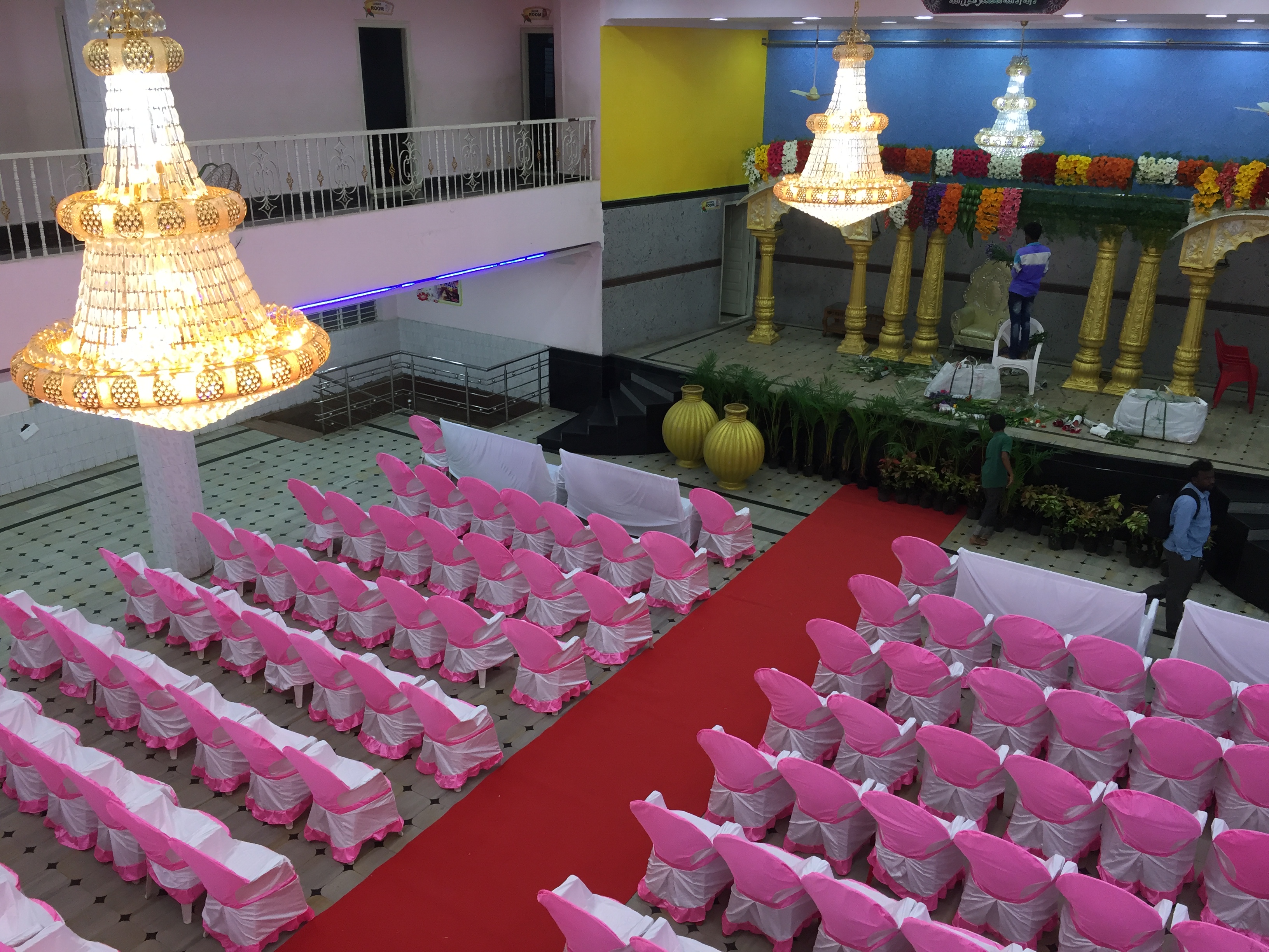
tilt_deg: -20.0
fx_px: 1063
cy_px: 476
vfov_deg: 48.2
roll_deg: -1.9
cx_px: 634
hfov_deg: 61.7
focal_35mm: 29
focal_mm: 4.15
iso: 40
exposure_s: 1/33
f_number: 2.2
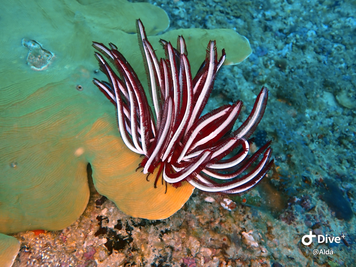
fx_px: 309
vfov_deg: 46.8
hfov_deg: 60.0
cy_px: 134
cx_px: 178
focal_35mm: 30
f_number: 2.3
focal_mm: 5.4
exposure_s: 1/125
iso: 160
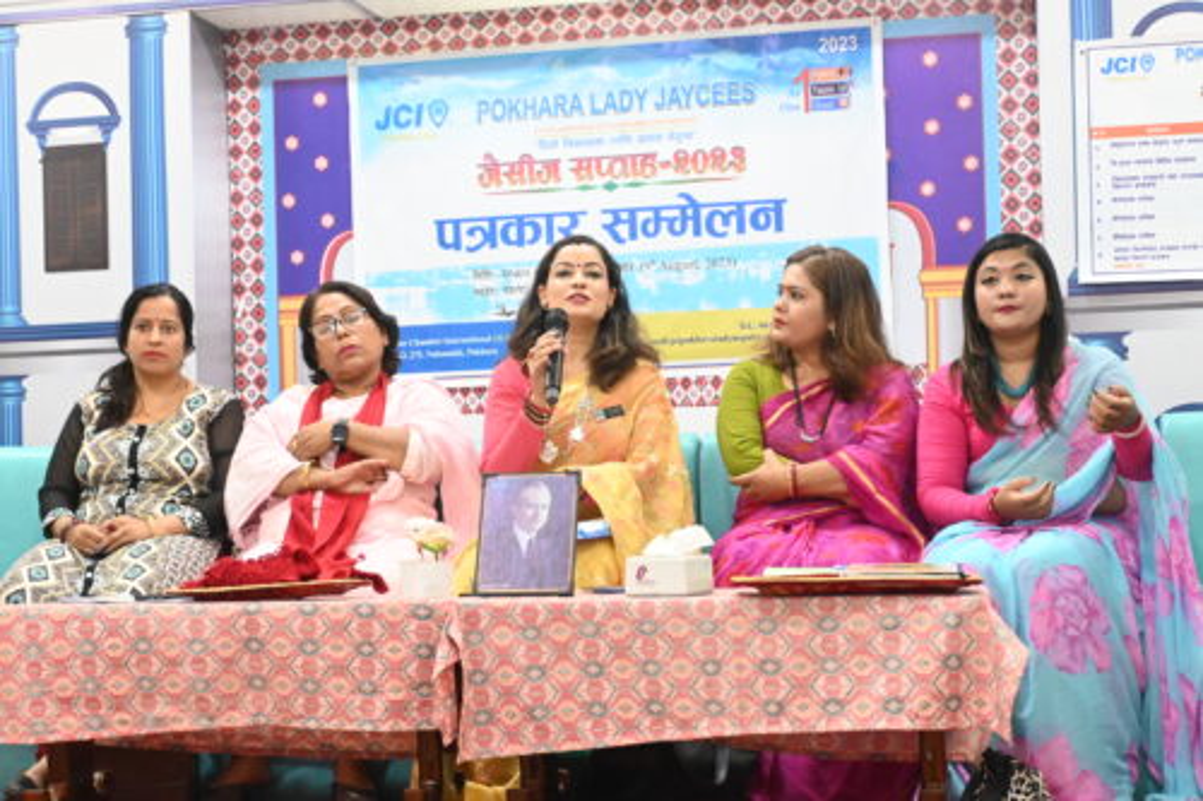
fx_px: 1954
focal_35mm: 58
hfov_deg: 34.2
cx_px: 602
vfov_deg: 23.2
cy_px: 400
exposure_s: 1/60
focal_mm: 39
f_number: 5.6
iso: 5000
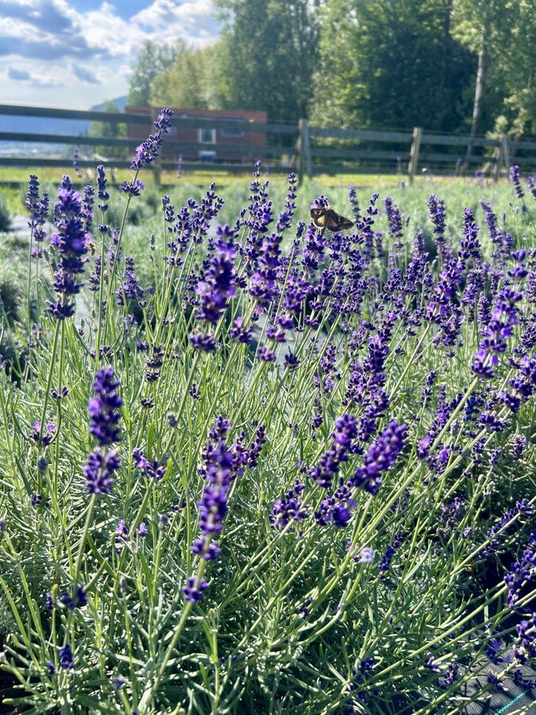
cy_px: 358
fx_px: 537
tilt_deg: -22.1
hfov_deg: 53.1
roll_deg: +1.9
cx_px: 268
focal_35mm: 26
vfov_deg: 67.3
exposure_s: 1/1553
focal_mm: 5.7
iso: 50
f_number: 1.5
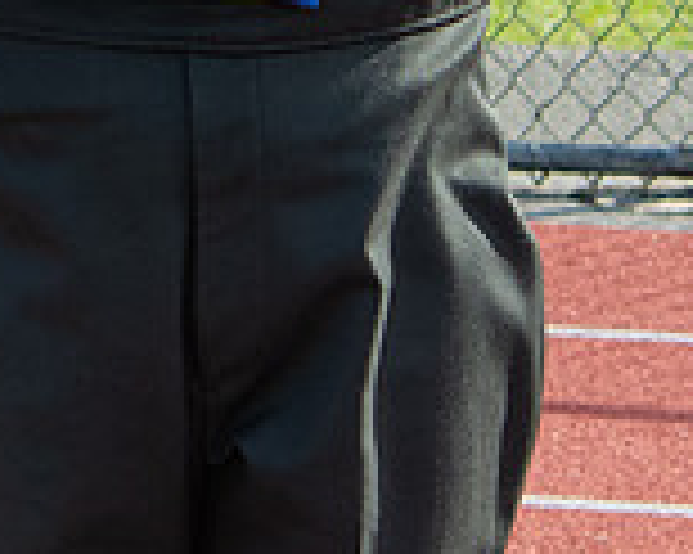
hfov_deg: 4.4
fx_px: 8998
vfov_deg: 3.5
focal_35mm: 439
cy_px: -851
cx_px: -156
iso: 250
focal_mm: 48
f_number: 4.5
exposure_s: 1/500
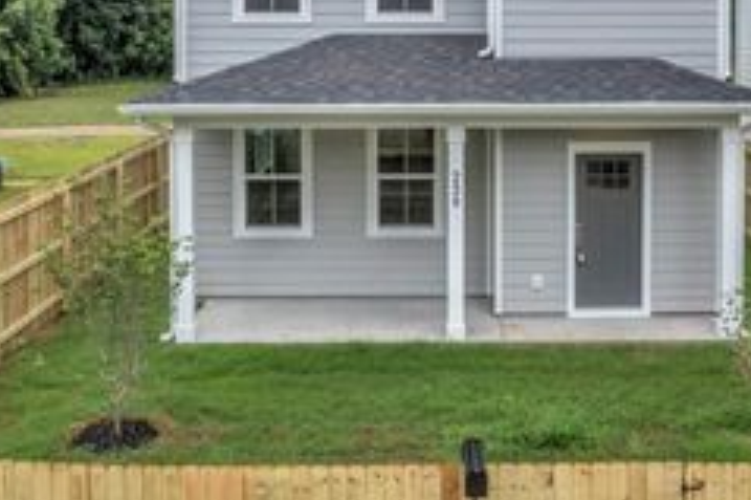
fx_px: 959
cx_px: 456
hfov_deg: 42.5
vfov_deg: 28.0
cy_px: 42
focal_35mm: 46
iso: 100
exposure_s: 1/160
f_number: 2.8
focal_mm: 8.38
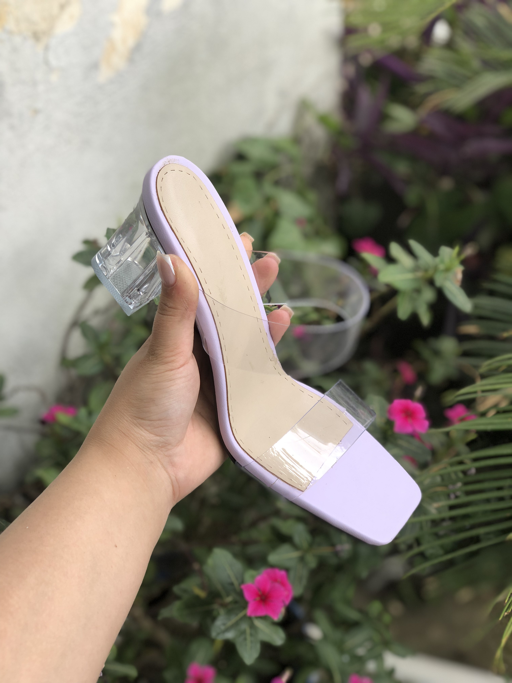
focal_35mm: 52
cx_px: 256
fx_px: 1025
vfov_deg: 36.8
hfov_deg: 28.0
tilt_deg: -48.0
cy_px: 342
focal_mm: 6
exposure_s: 1/100
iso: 20
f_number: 2.4
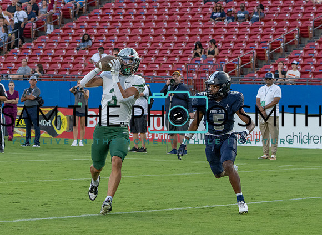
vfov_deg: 7.6
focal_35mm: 192
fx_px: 1774
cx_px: 102
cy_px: 115
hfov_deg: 10.4
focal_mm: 100
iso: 2000
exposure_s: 1/1250
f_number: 5.6
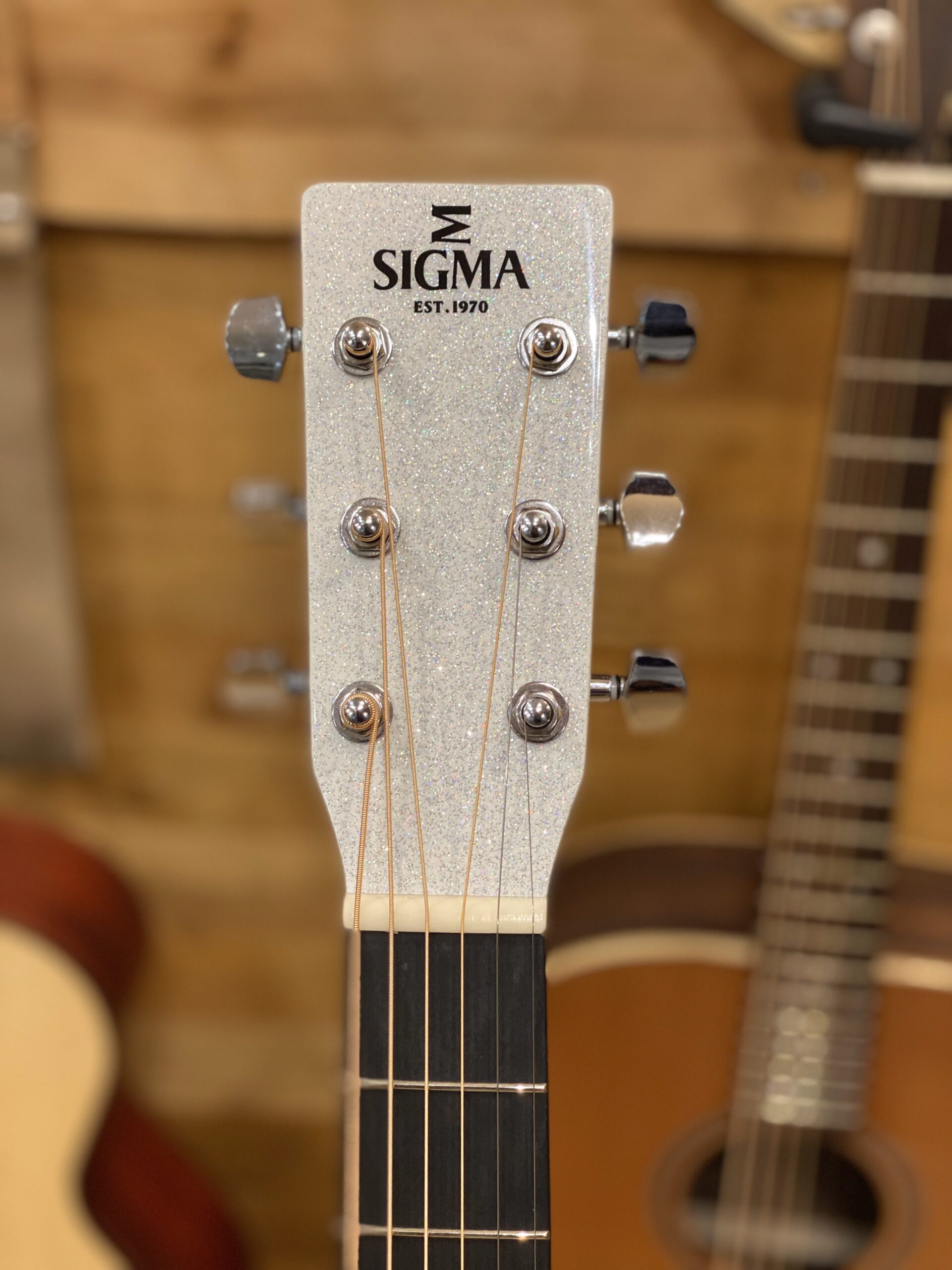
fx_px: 1907
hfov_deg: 28.0
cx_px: 476
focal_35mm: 52
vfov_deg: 36.8
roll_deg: -0.5
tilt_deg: -30.3
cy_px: 635
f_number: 2
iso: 125
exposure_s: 1/50
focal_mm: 6
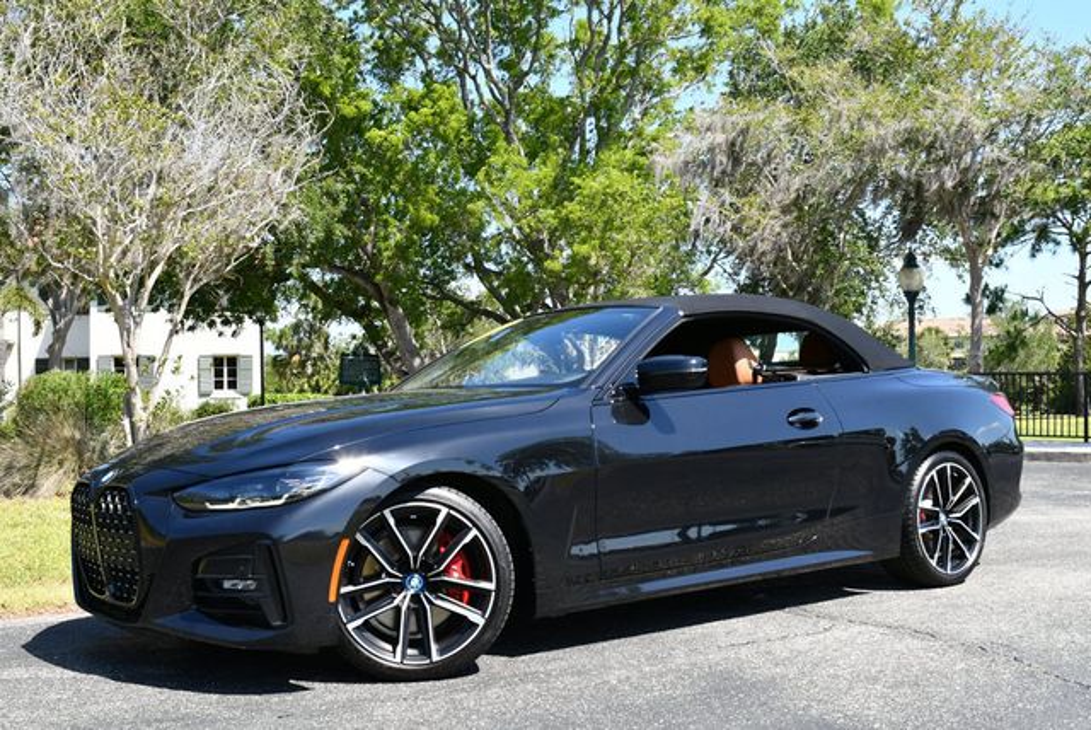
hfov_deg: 48.4
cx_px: 546
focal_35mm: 40
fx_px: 1213
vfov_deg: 33.5
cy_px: 365
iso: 200
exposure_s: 1/250
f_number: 8
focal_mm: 20
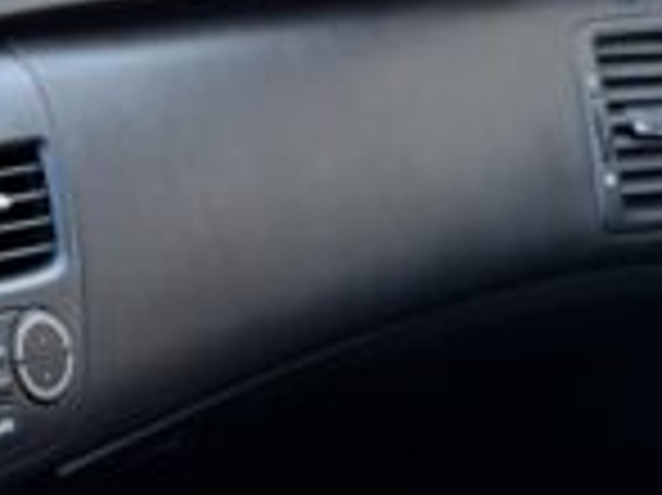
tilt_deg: -31.2
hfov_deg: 14.0
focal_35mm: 130
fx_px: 2484
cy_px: 565
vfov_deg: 11.2
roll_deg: -14.4
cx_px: -392
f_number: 1.78
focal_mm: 6.76
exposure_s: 1/60
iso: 200
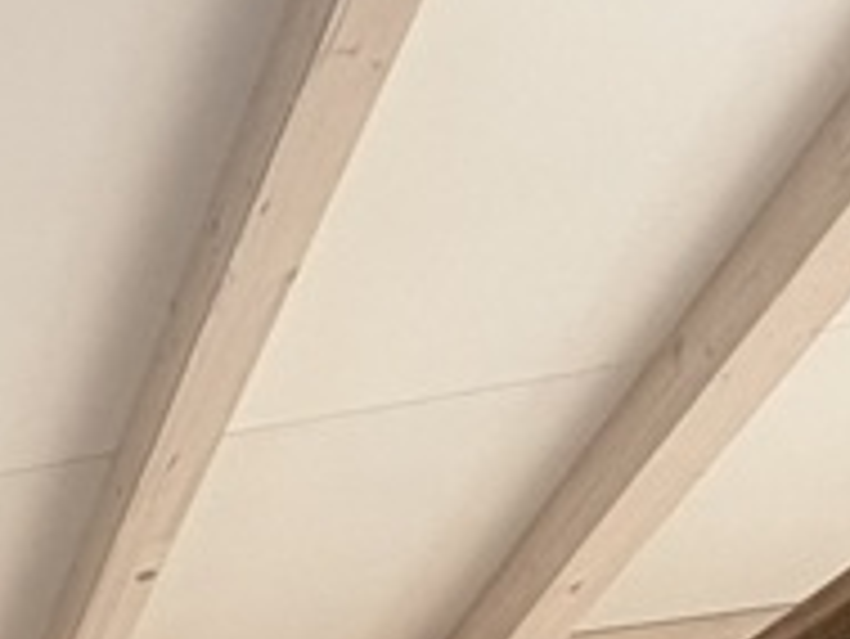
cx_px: -1102
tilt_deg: -2.4
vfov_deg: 13.8
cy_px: 1557
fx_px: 1818
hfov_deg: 15.8
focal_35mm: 74
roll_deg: +0.3
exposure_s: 1/143
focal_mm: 2.22
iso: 40
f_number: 2.2
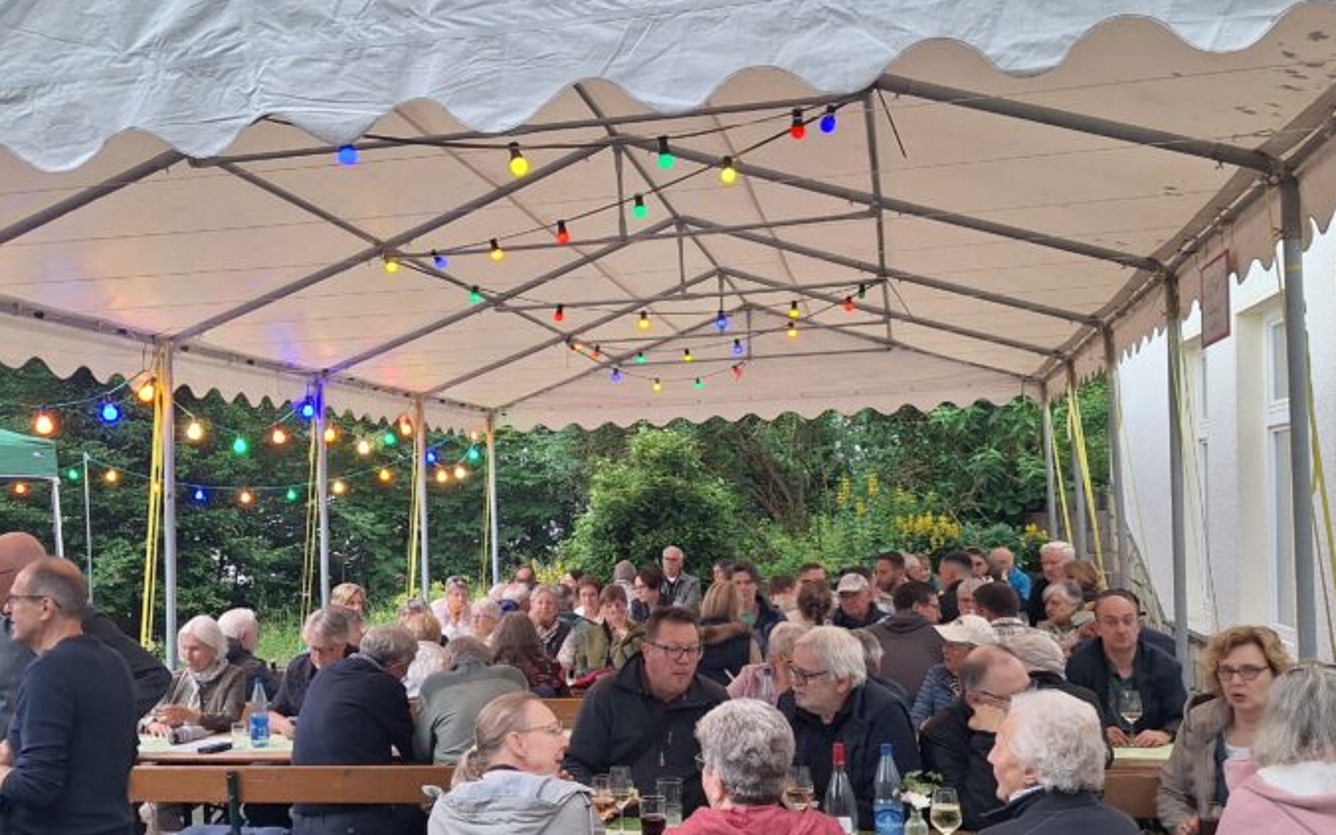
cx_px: 566
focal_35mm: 37
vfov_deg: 34.3
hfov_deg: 52.5
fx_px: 1347
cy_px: 526
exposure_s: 1/100
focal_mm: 5.54
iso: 64
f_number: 1.8
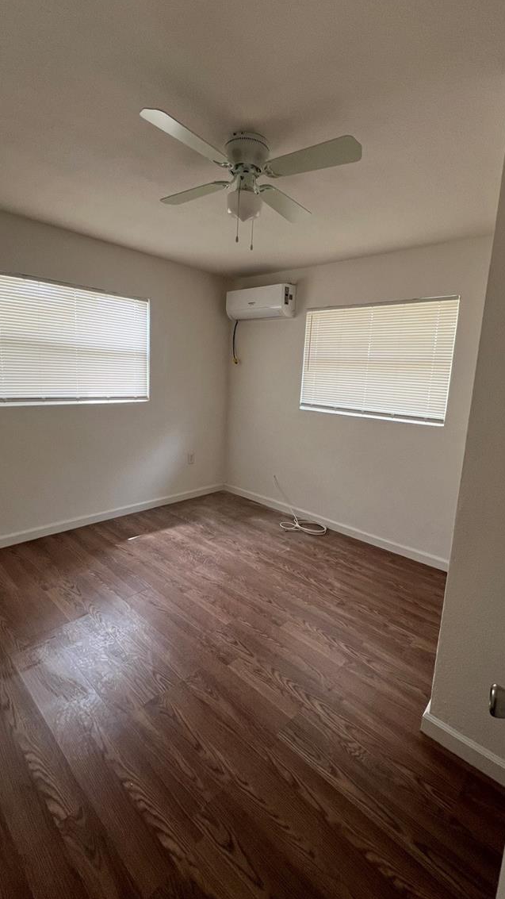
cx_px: 255
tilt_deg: -7.7
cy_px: 430
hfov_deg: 70.5
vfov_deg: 102.9
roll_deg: -2.8
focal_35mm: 15
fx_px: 357
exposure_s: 1/99
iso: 100
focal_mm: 1.57
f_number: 1.8
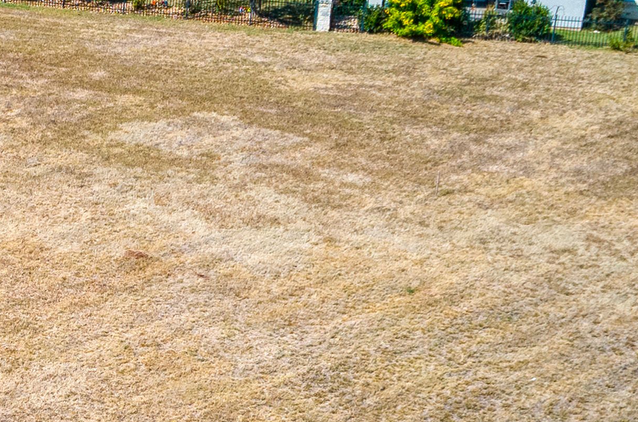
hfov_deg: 17.1
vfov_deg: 13.0
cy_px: 225
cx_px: -392
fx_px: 1856
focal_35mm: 105
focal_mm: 8.8
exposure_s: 1/160
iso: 100
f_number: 4.5
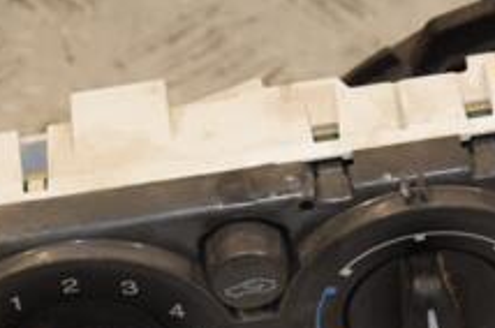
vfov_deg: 4.6
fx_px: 4050
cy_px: 233
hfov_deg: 7.0
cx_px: 419
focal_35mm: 295
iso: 800
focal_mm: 70
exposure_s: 1/200
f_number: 6.3
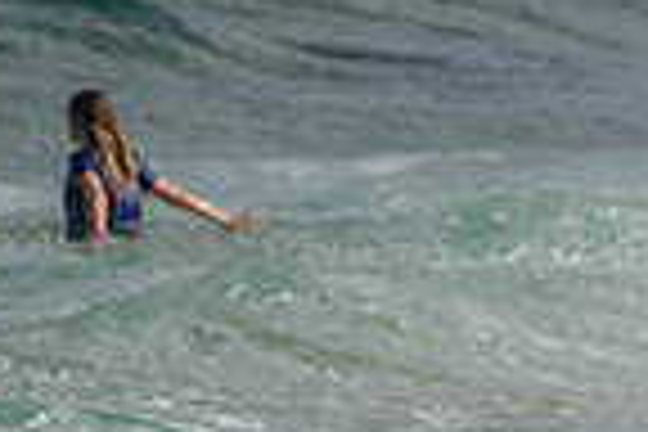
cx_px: 980
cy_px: 872
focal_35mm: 3640
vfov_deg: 0.4
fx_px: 65515
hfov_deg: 0.6
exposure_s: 1/2000
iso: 1000
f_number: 11
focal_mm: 800
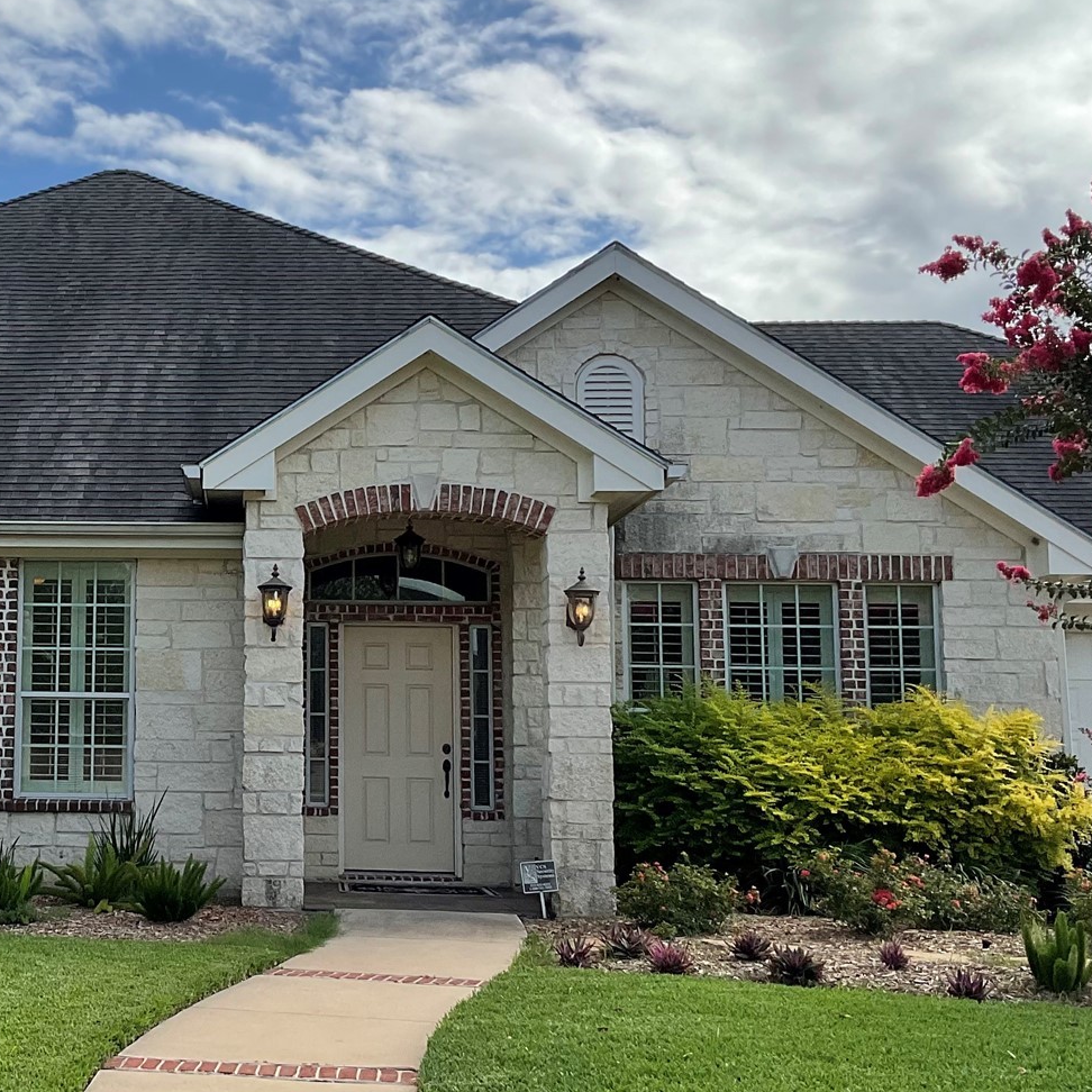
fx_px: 1927
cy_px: 536
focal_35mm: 54
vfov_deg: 31.6
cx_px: 129
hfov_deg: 30.4
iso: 16
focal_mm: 3
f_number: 1.8
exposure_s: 1/2538
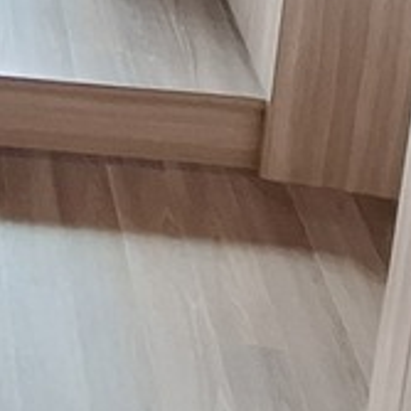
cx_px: -497
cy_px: -492
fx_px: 1330
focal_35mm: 99
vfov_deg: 13.9
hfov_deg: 13.8
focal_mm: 1.74
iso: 100
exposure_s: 1/50
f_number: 2.2
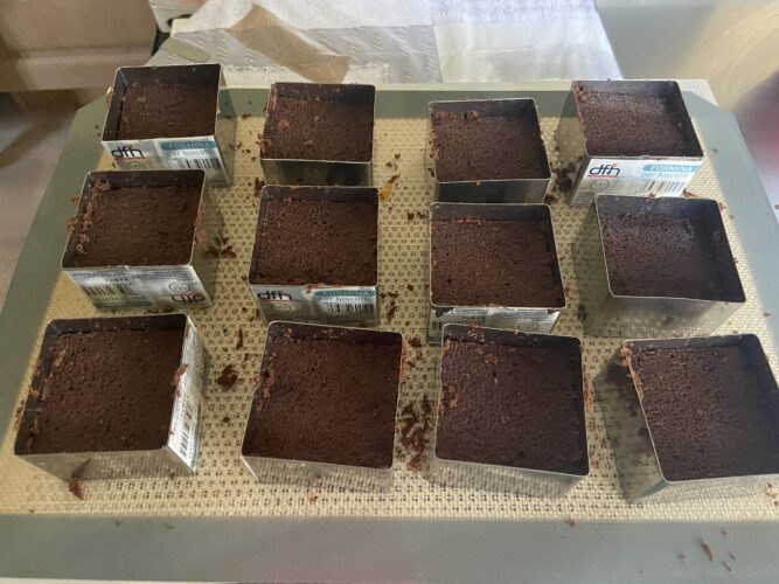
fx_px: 585
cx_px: 390
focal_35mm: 26
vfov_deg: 53.0
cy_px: 292
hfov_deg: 67.3
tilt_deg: -60.6
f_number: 1.8
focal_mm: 4.25
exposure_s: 1/30
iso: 800
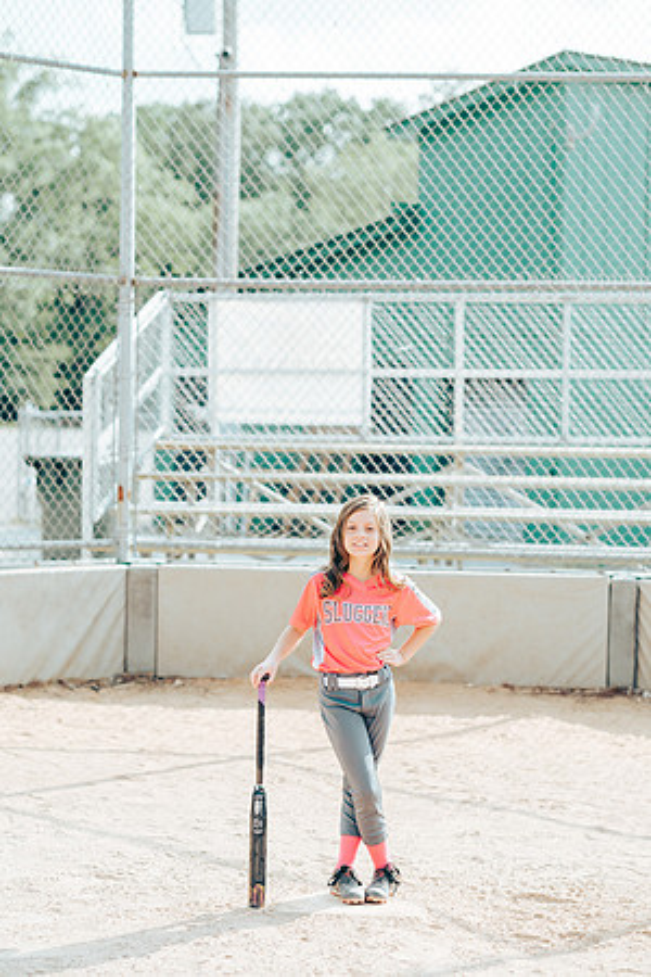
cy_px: 488
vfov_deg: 23.9
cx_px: 326
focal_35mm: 85
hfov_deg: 16.1
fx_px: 2305
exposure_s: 1/1250
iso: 160
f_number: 2.8
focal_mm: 85
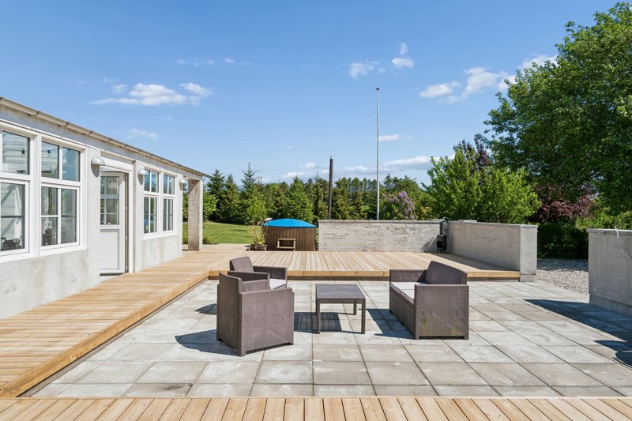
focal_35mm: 21
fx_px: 369
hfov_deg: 81.2
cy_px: 210
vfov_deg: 59.5
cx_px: 316
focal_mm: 21
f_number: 13
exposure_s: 1/320
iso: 320
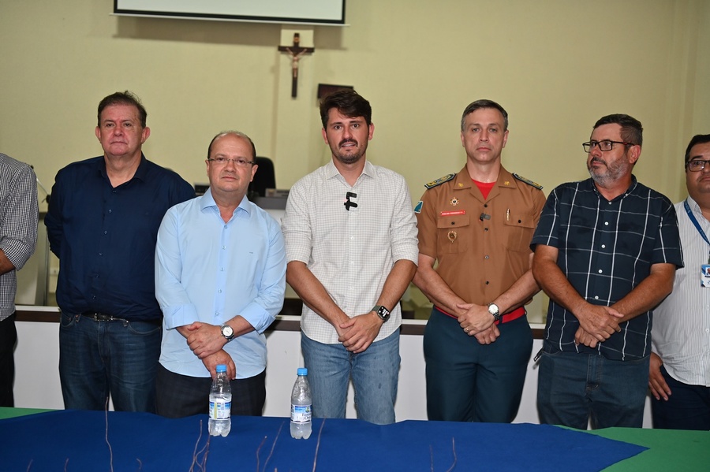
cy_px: 236
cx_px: 355
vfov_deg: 29.2
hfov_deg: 42.8
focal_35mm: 46
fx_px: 907
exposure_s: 1/200
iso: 1250
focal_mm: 46
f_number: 2.8
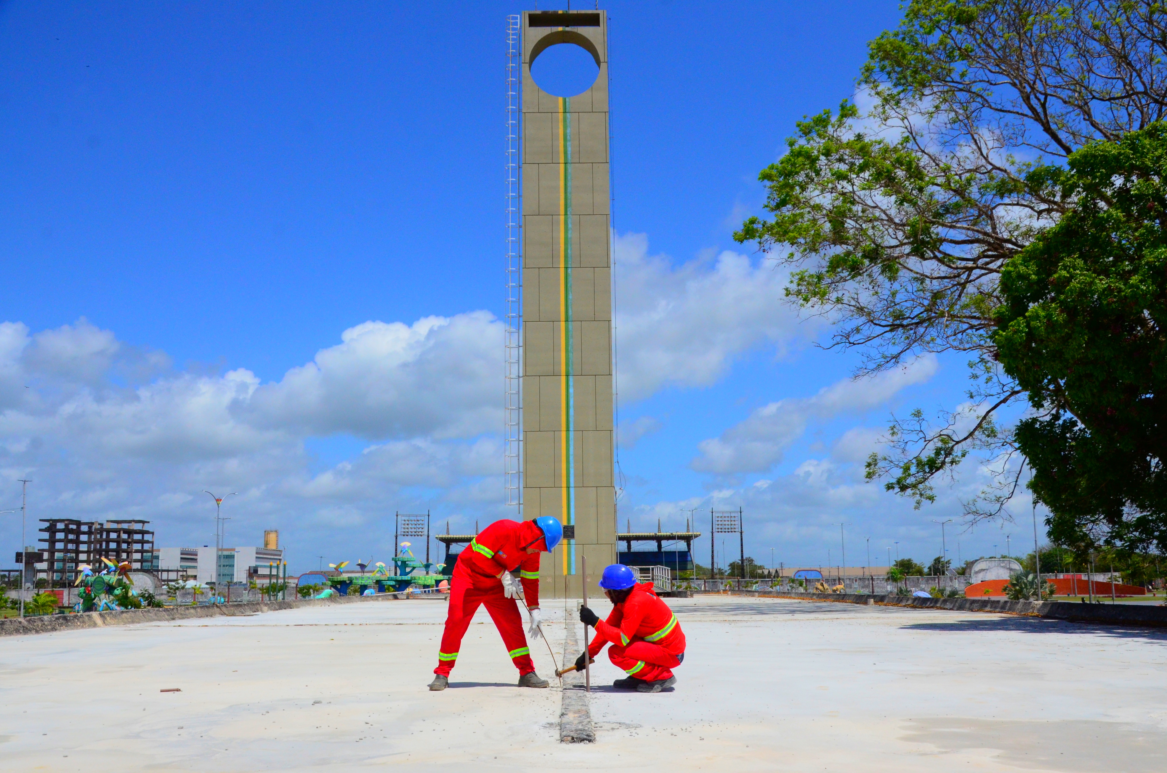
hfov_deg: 57.3
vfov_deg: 39.8
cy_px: 386
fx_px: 1068
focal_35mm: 33
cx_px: 584
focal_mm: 22
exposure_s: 1/4000
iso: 1600
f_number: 6.3
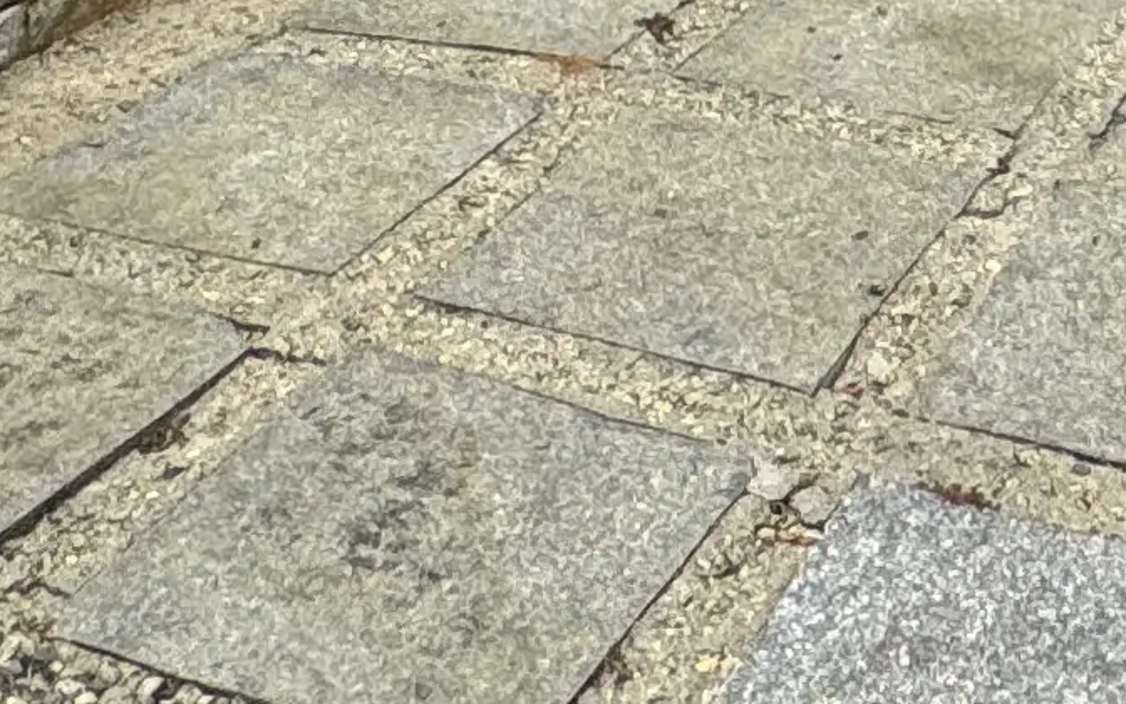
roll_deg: +0.5
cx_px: 1411
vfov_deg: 10.1
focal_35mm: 89
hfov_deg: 21.4
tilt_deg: +11.0
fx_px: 2731
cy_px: -1512
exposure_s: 1/858
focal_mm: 2.22
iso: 50
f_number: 2.2
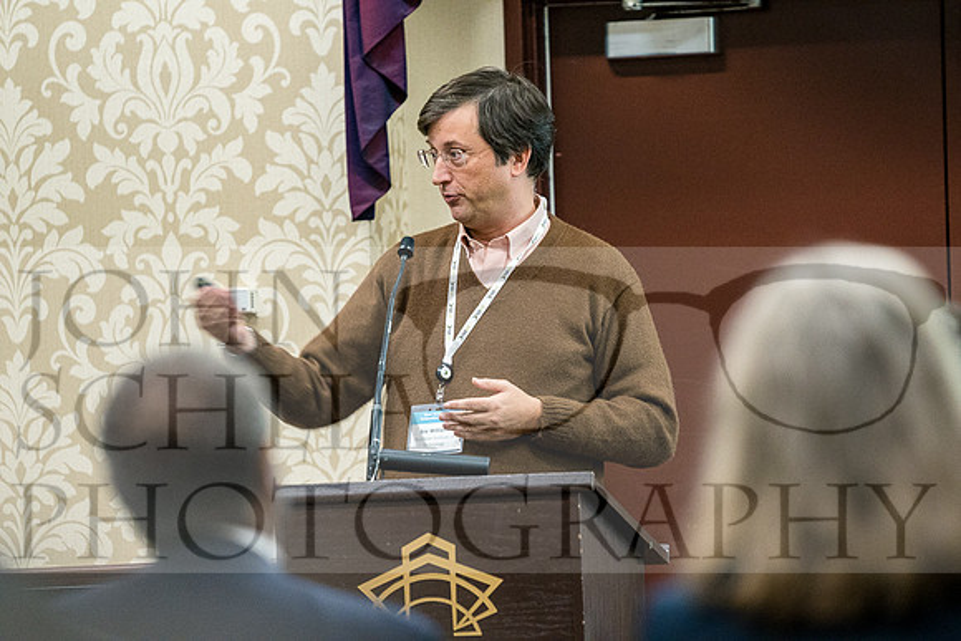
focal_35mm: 300
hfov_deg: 6.9
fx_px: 8010
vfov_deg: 4.6
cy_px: 320
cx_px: 480
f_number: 3.5
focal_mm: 200
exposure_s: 1/100
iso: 3200
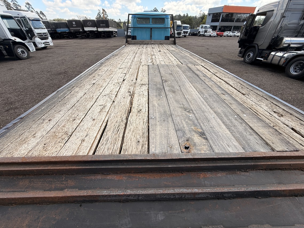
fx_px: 123
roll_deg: -0.2
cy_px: 114
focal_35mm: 14
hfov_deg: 102.1
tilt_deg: -35.2
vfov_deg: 85.7
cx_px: 152
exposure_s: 1/1017
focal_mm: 2.22
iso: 50
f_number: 2.2
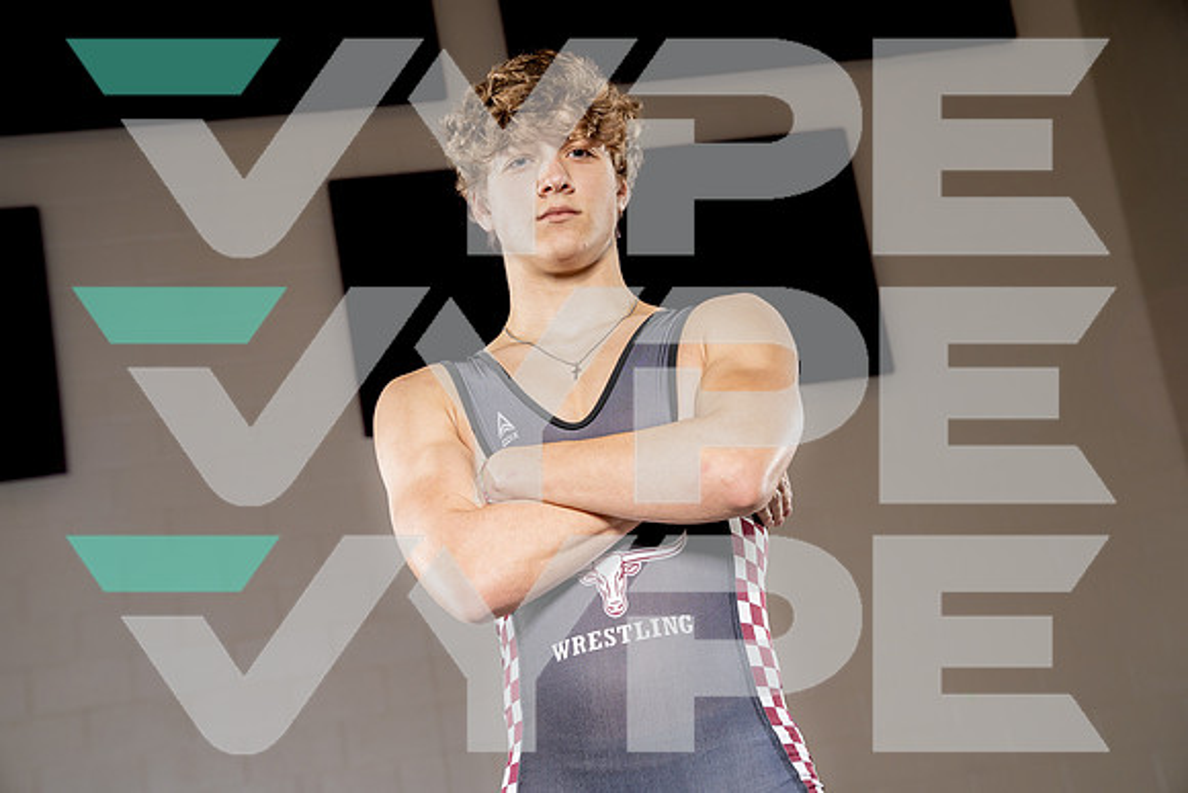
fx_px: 2211
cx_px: 594
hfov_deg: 30.1
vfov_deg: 20.3
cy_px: 396
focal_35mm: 67
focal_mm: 67
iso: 320
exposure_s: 1/250
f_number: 5.6
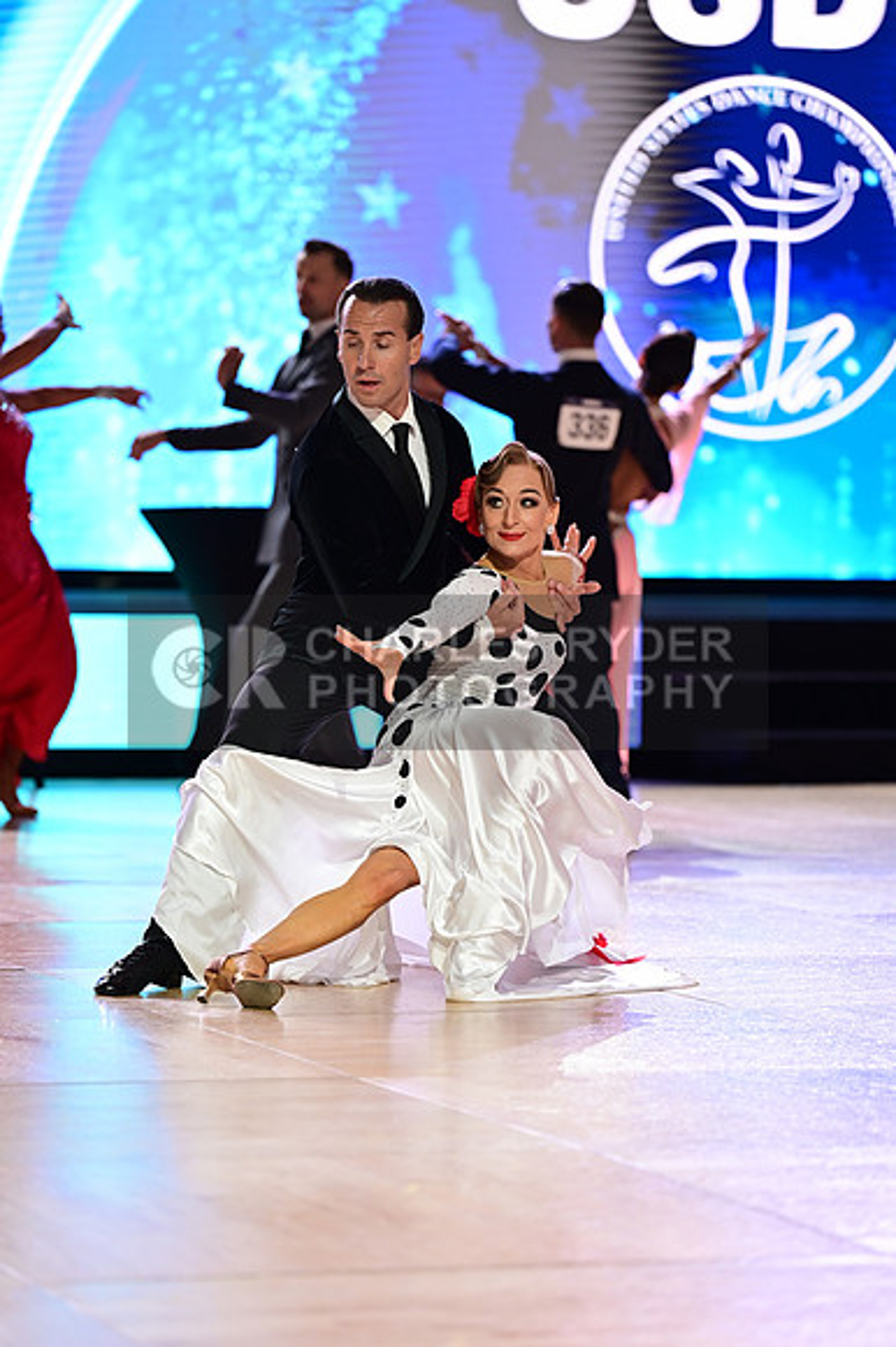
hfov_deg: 9.8
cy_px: 674
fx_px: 5233
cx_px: 448
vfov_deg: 14.7
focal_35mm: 140
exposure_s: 1/500
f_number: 2.8
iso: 1600
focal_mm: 140
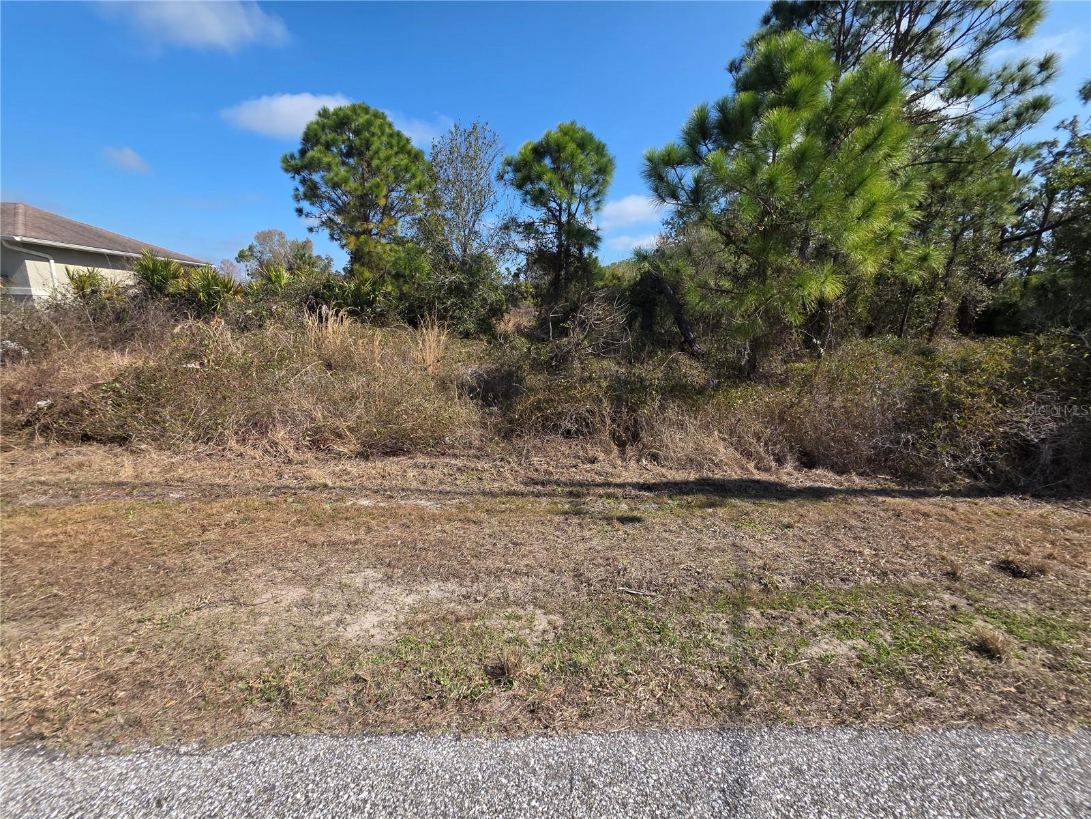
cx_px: 546
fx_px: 410
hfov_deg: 106.2
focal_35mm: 13
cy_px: 410
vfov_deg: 89.9
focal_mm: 2.2
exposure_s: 1/1819
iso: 40
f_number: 1.9
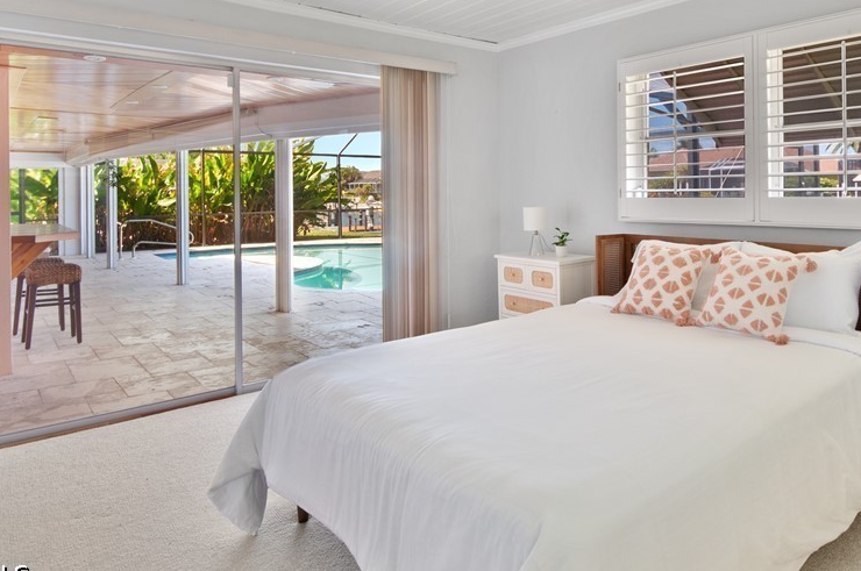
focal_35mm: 25
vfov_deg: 49.3
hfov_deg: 69.3
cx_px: 556
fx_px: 606
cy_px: 173
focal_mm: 11.5
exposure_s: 1/4
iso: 200
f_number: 8
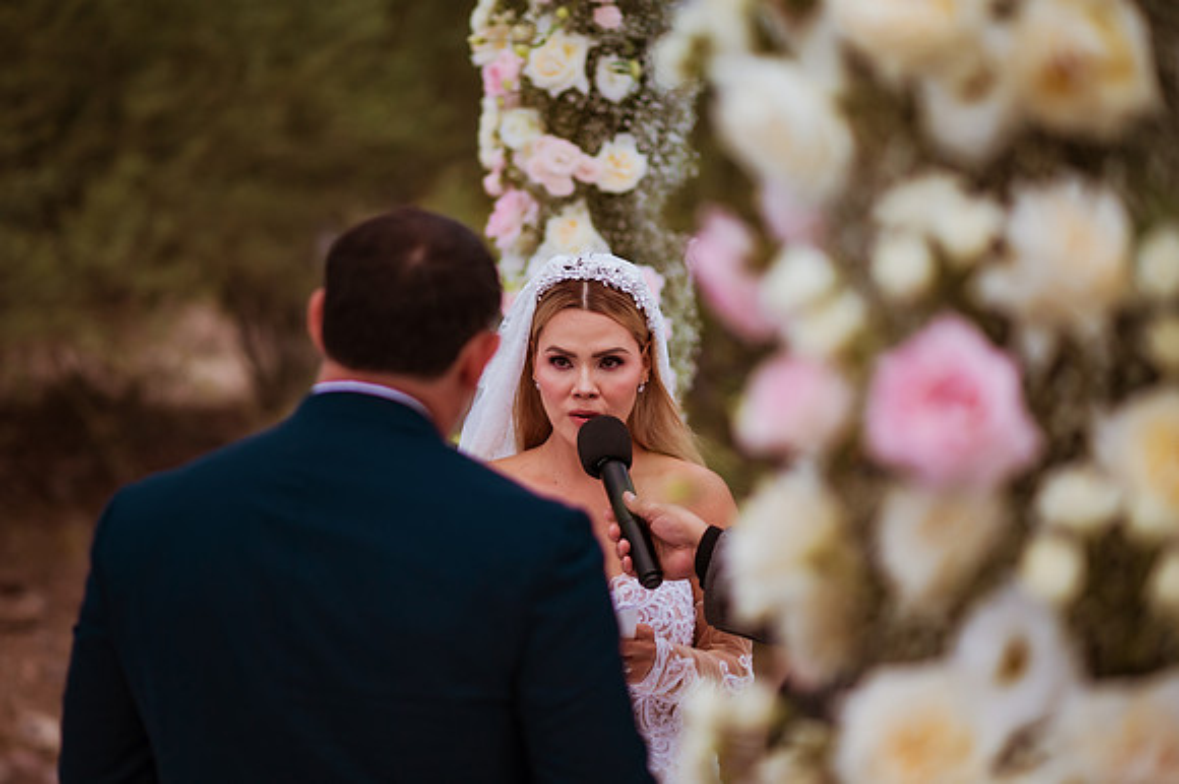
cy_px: 358
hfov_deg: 22.0
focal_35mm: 92
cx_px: 538
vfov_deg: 14.8
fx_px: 3026
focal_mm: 85
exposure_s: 1/1600
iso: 800
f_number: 1.8
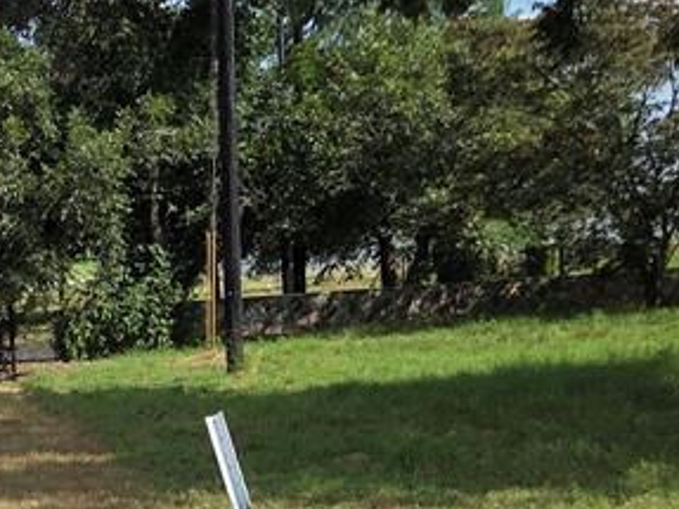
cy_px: 471
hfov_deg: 22.5
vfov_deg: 17.7
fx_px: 1608
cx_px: -73
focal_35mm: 82
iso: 80
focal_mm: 5.4
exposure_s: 1/4771
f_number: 1.8
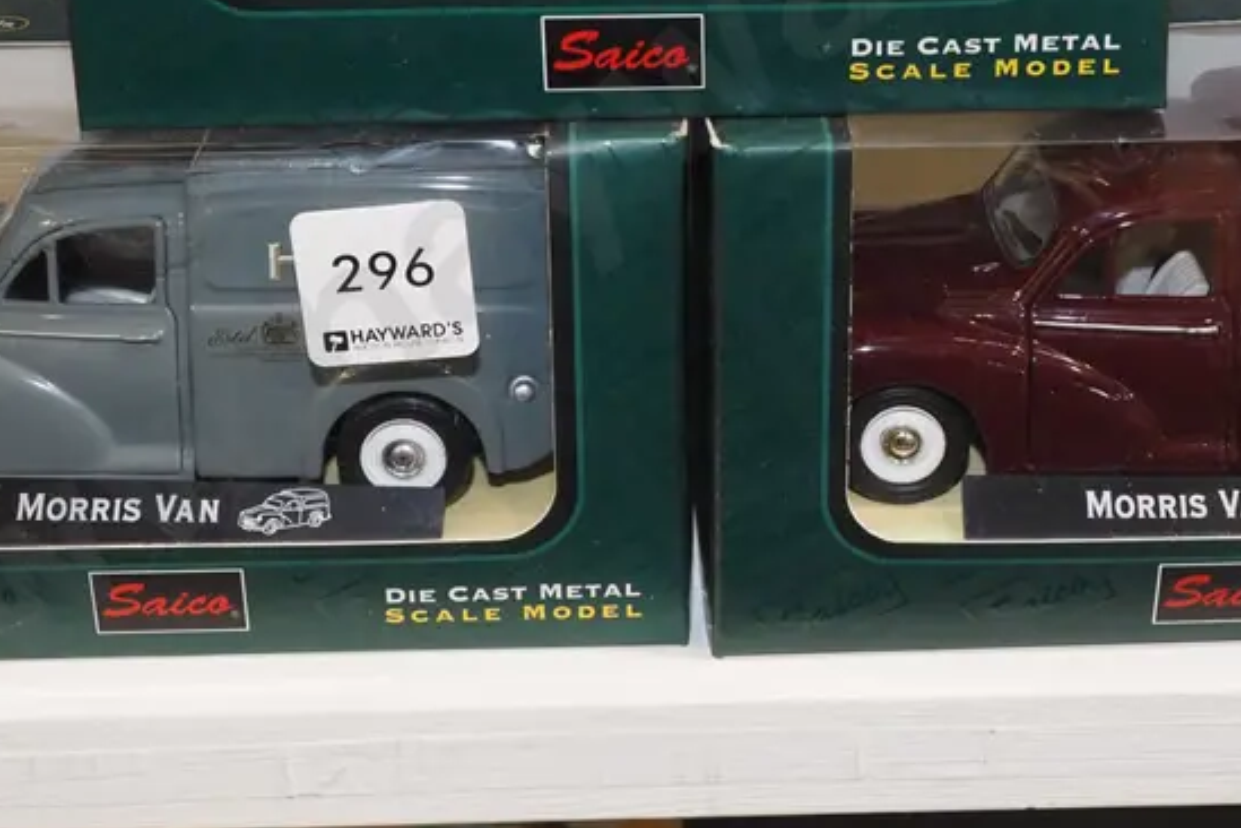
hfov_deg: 30.4
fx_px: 2275
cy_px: 50
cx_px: 735
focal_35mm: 66
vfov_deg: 20.1
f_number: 5.6
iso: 1000
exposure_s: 1/60
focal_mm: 17
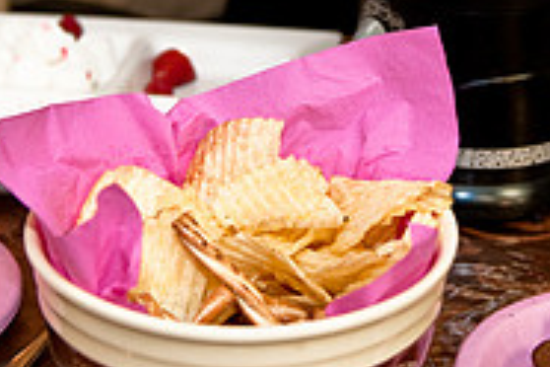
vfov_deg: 13.4
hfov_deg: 20.4
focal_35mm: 100
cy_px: -41
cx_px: 319
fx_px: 1528
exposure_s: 1/60
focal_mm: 32
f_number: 2.8
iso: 640
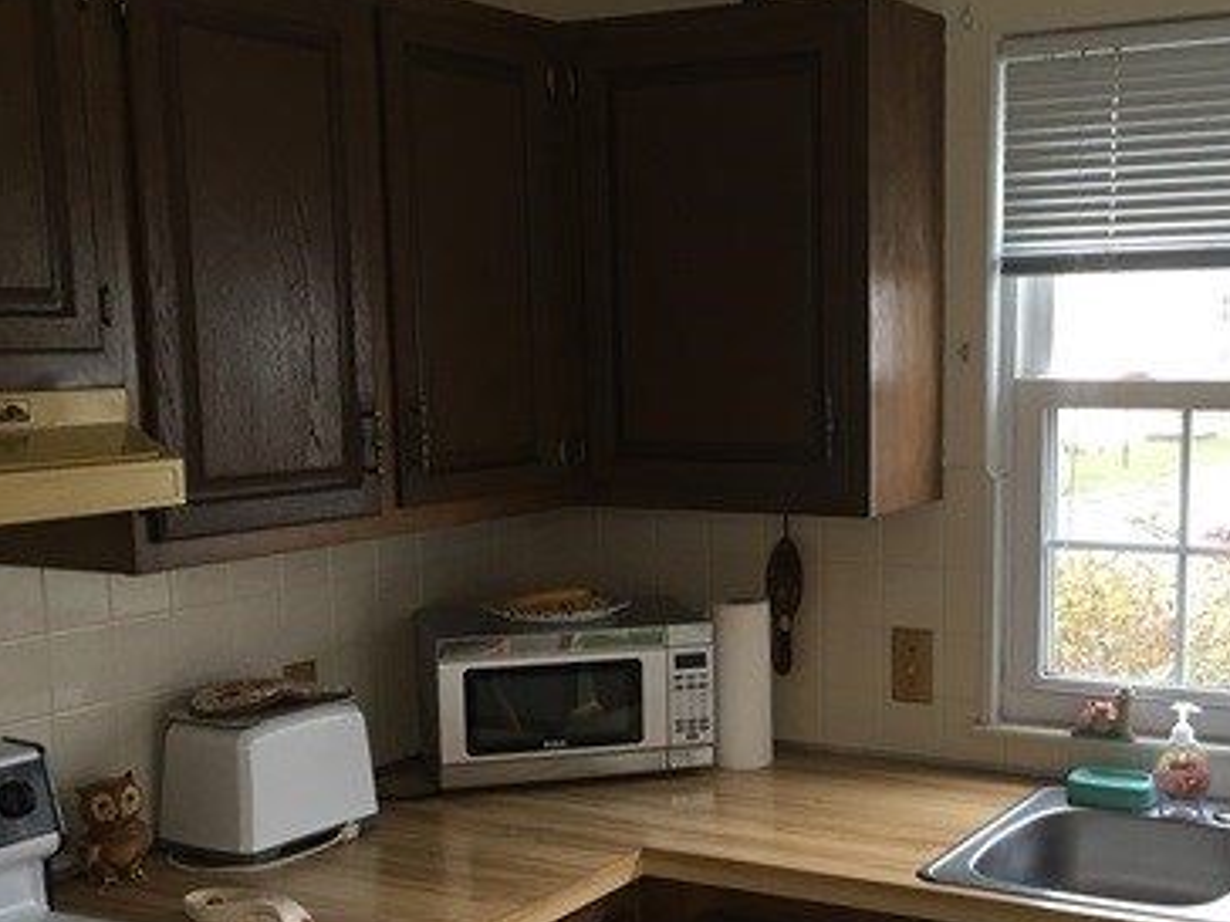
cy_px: 628
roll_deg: +0.2
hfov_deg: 37.4
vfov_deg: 28.3
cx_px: 723
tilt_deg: -8.5
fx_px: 1812
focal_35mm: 51
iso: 40
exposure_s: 1/15
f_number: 2.2
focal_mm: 4.15
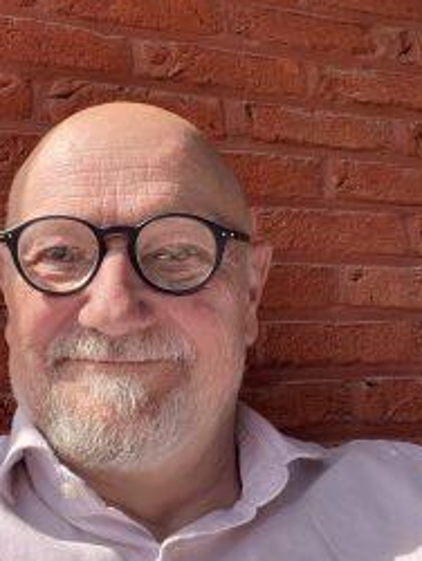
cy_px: 247
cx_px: 139
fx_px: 779
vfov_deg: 39.6
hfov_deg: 30.1
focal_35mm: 48
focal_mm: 2.71
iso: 32
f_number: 2.2
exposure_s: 1/575
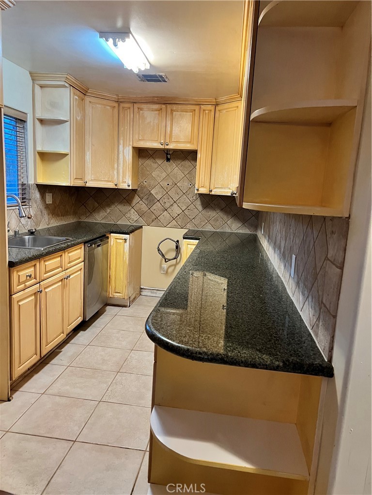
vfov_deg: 67.3
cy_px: 248
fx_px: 373
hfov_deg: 53.1
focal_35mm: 26
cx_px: 186
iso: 400
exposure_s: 1/60
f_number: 1.5
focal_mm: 5.7
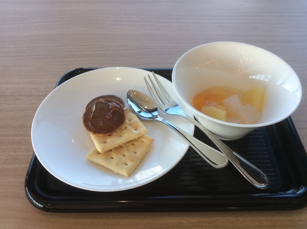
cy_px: 114
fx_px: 283
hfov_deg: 56.9
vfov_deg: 44.1
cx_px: 154
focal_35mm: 32
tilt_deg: -48.2
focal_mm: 3.3
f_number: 2.4
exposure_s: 1/120
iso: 40
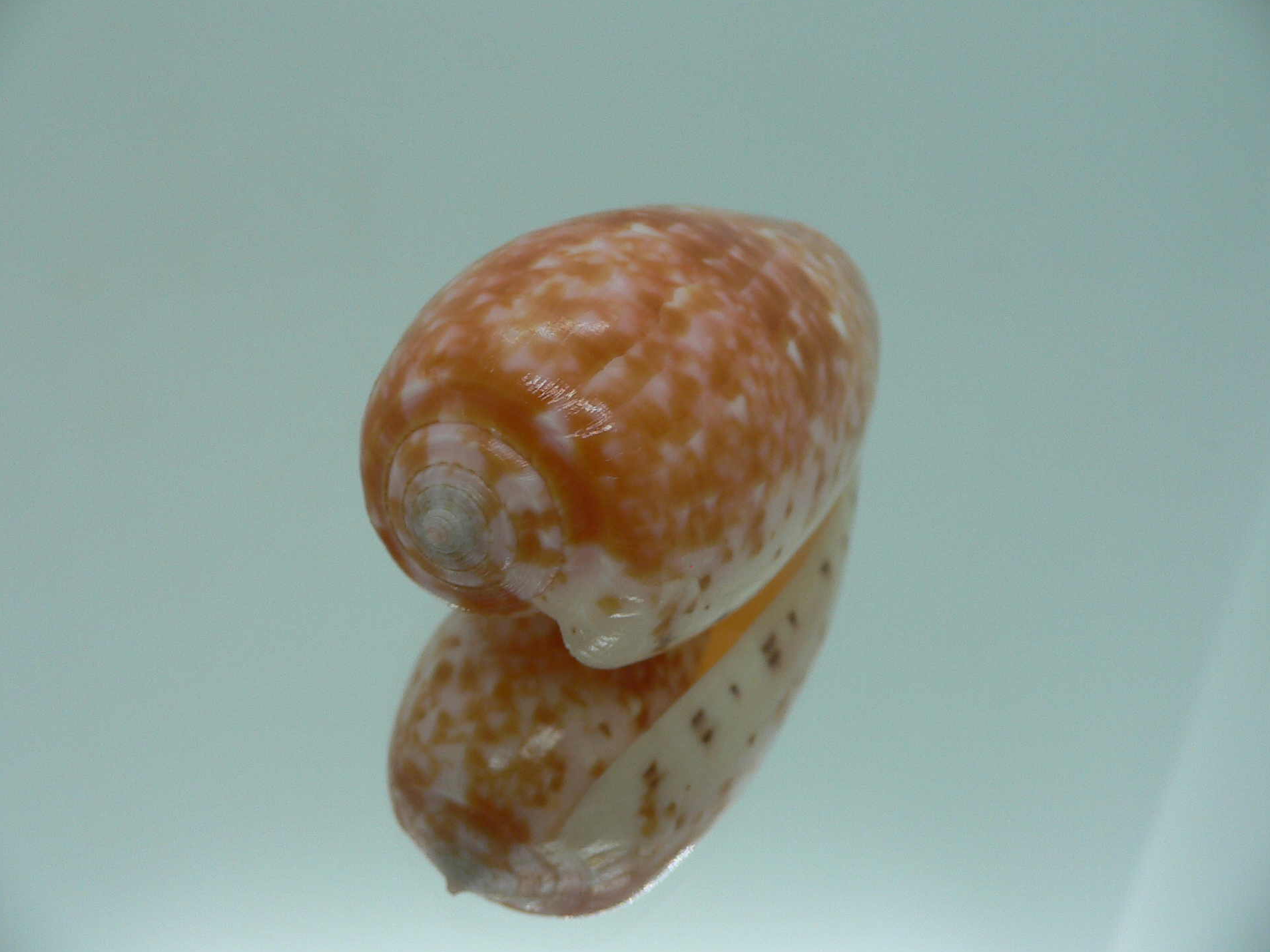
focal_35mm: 37
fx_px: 1357
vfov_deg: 38.7
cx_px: 616
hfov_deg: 50.1
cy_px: 467
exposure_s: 1/60
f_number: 2.8
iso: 80
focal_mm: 4.6
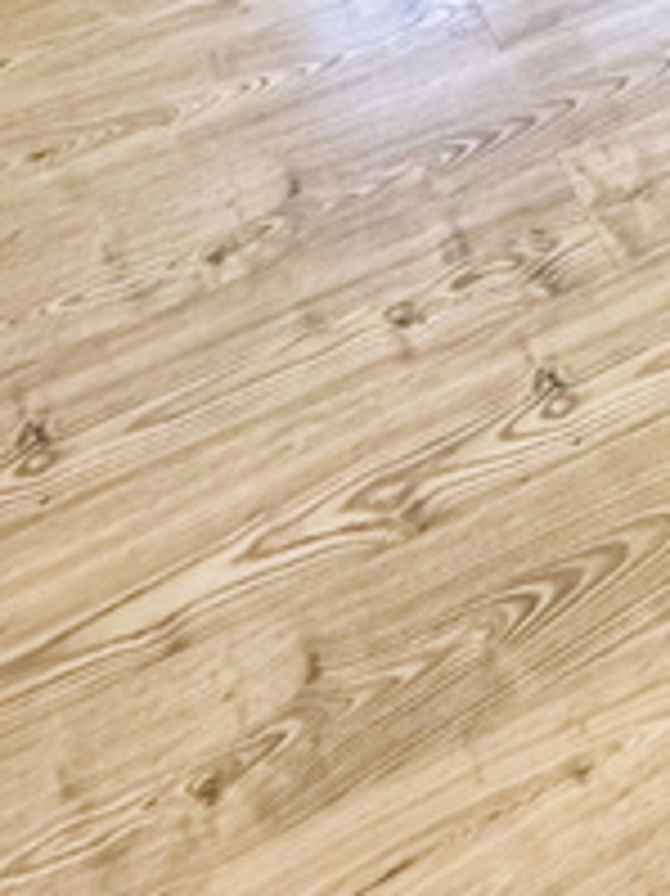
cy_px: -734
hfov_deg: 17.4
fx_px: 1963
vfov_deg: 19.2
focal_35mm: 76
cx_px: 1007
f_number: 2.2
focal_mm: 2.22
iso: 160
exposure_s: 1/50
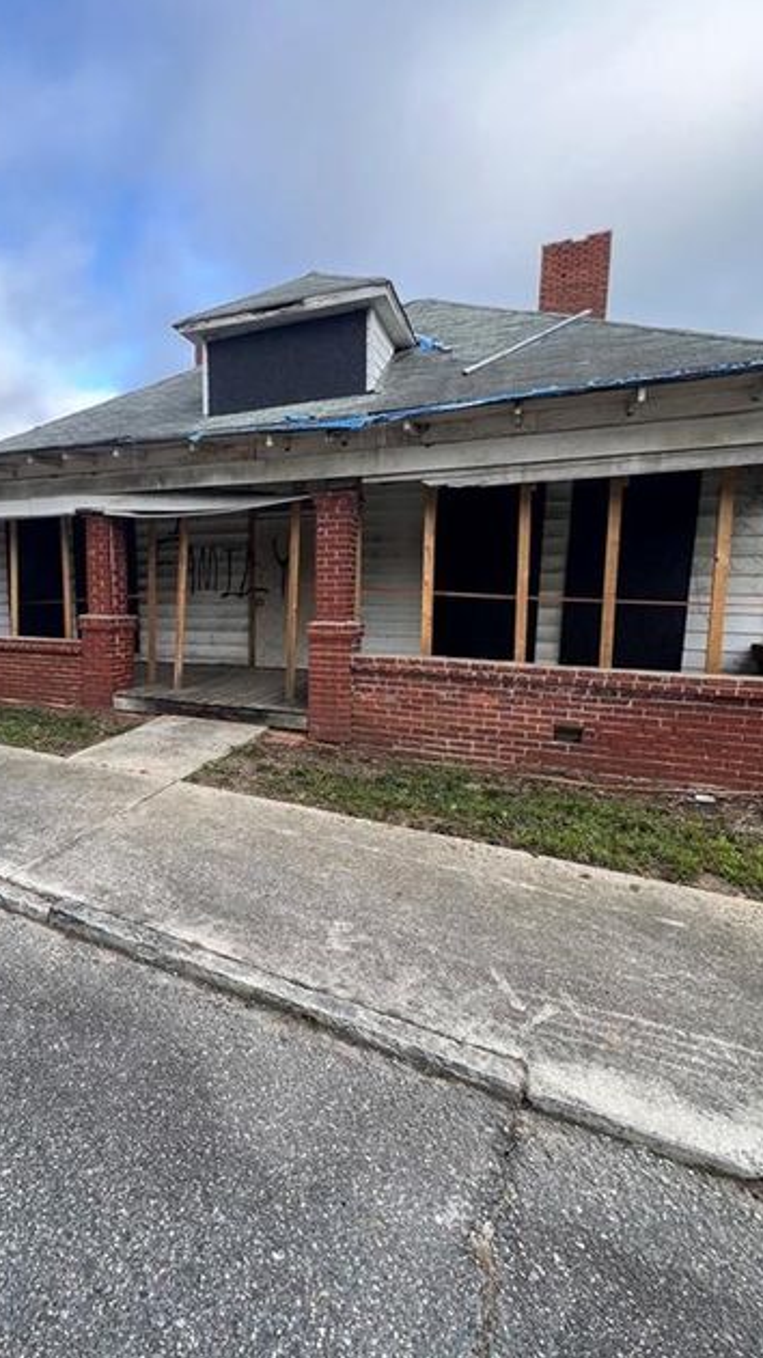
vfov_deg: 103.0
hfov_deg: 68.9
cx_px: 269
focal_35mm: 15
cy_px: 667
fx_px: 540
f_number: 1.8
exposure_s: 1/145
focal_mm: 1.57
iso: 32
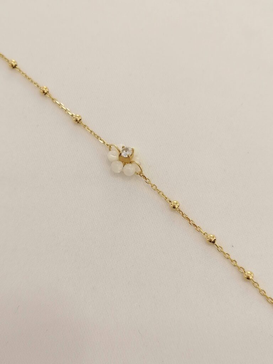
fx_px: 494
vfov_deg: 40.4
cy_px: 182
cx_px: 136
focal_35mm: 47
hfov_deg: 30.9
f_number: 1.8
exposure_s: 1/50
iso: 100
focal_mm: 4.75
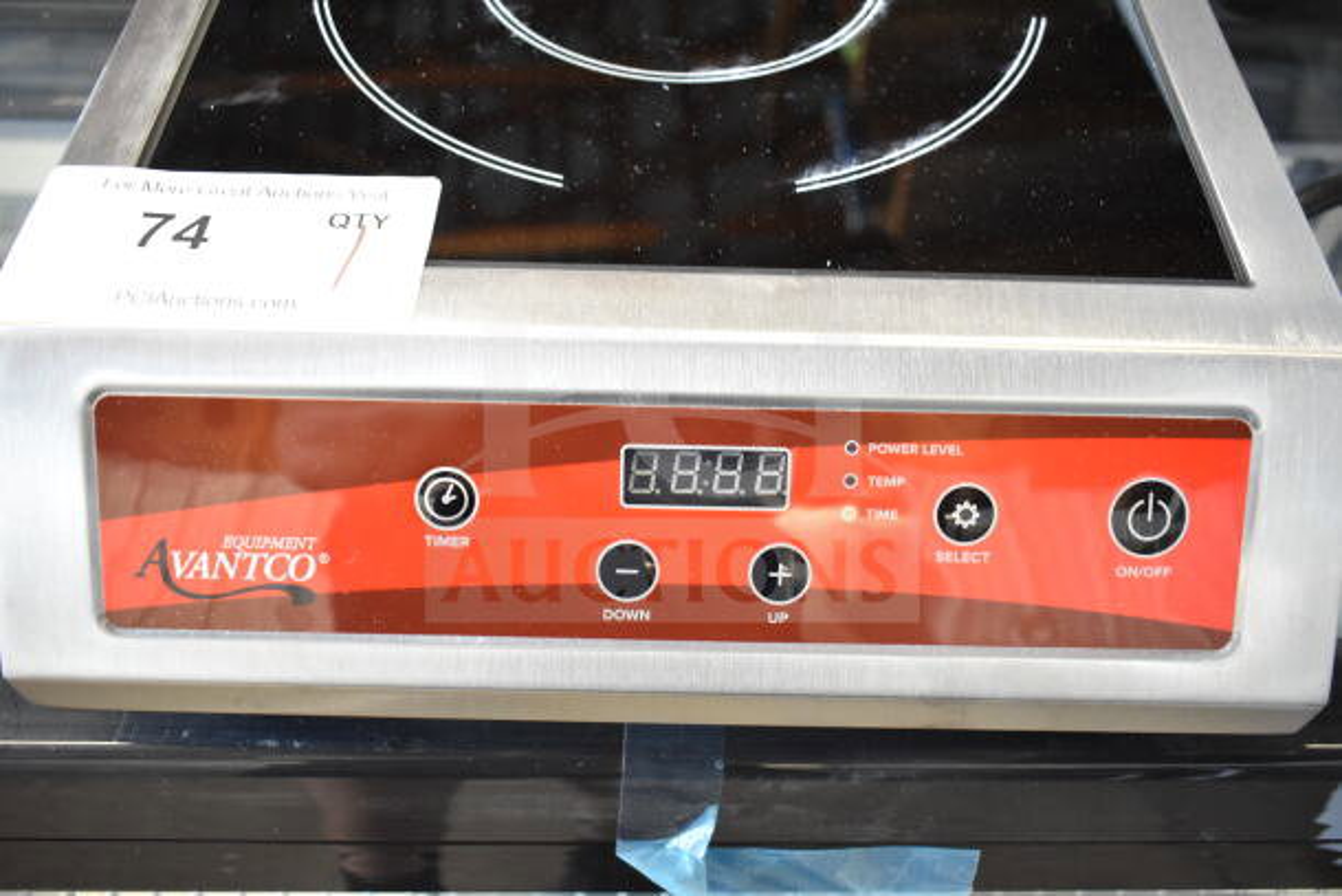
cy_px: 448
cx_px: 671
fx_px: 1119
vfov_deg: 43.6
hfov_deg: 61.9
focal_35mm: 30
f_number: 3.8
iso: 1600
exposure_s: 1/40
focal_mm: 20
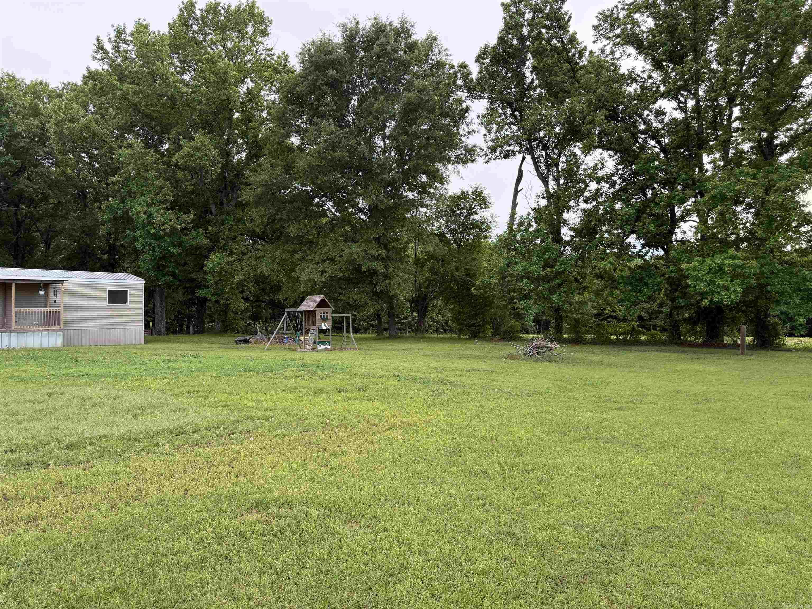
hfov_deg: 71.6
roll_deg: +0.5
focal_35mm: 24
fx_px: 563
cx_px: 406
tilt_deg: +0.5
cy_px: 304
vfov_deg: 56.8
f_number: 1.78
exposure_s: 1/780
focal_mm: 6.76
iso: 100
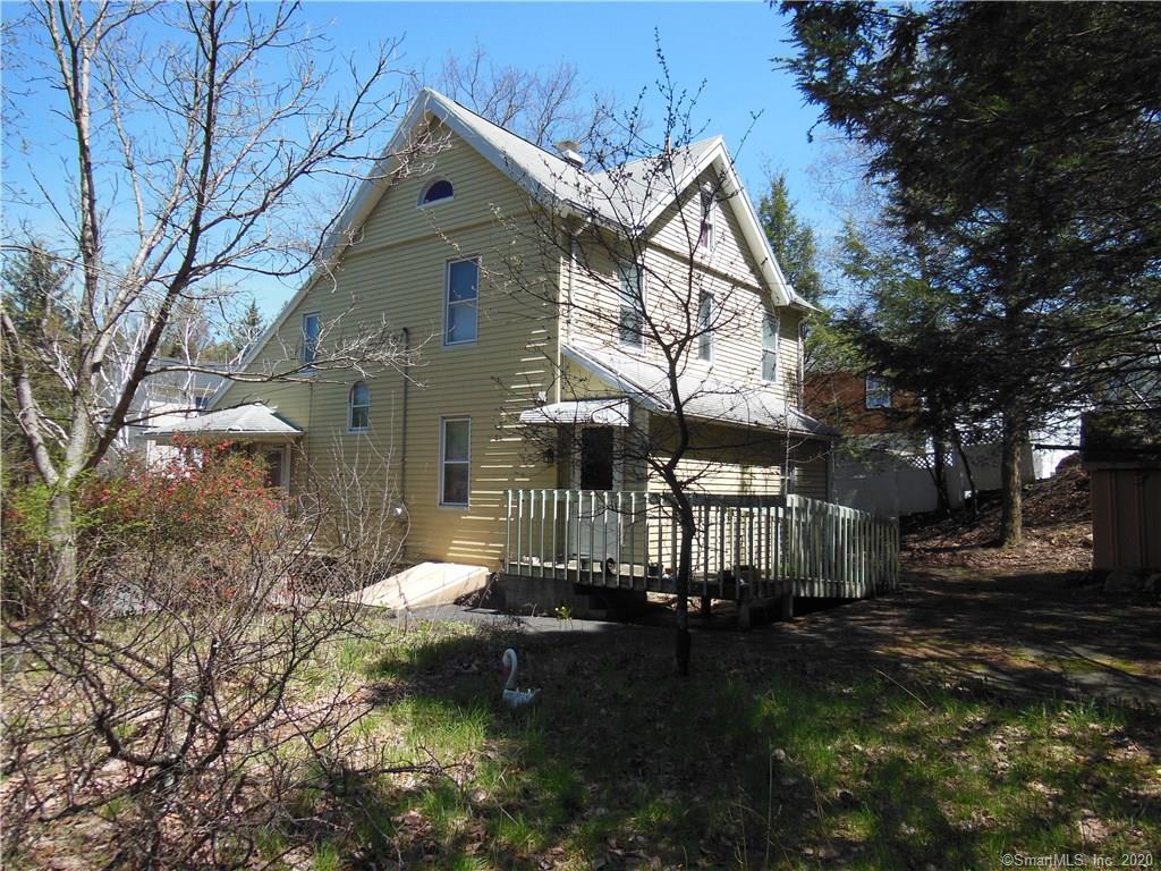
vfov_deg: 54.9
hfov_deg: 69.4
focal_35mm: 25
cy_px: 436
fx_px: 838
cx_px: 580
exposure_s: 1/640
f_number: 3.5
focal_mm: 4.5
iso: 125
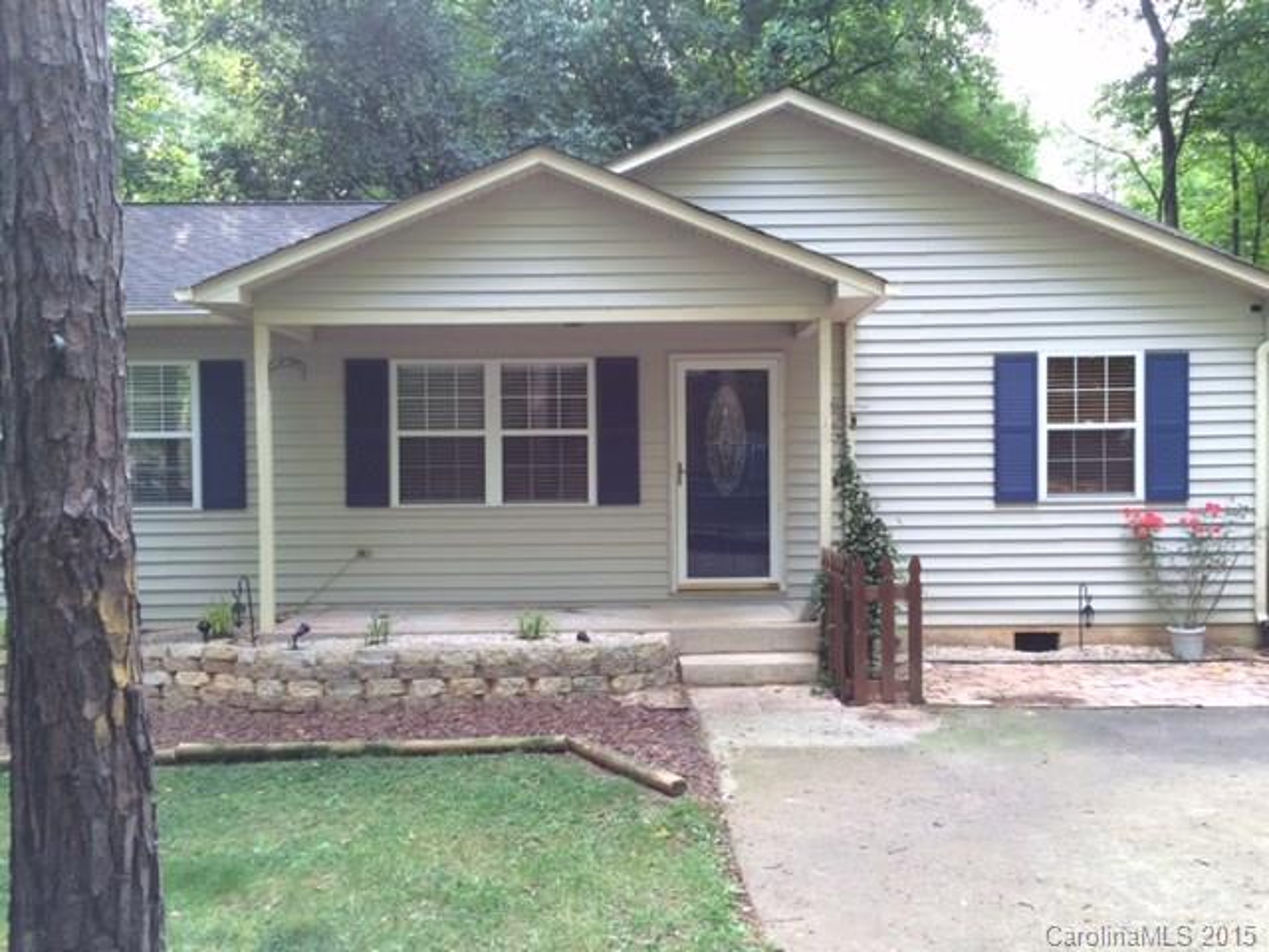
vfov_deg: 48.2
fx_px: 1063
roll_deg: +1.7
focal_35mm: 29
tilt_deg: -1.2
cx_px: 634
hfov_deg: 61.7
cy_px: 476
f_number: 2.2
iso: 40
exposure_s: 1/60
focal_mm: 4.15
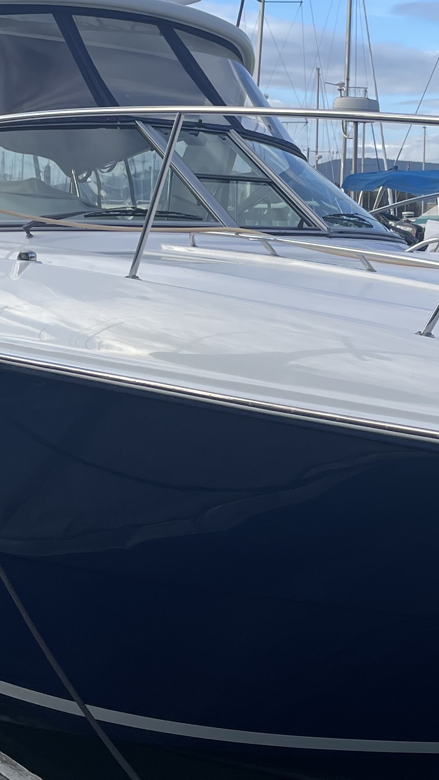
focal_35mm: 73
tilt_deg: -0.1
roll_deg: -1.7
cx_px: 391
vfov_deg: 28.8
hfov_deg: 16.3
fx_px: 1511
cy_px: 269
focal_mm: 4.2
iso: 32
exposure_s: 1/2212
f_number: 1.6
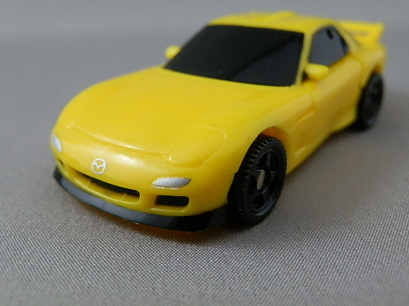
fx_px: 449
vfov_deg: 37.6
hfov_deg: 49.0
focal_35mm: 38
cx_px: 216
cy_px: 136
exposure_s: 1/10
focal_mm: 6.17
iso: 200
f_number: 3.5
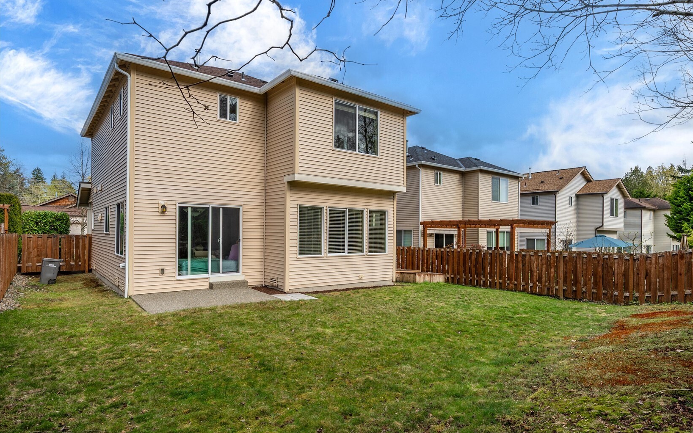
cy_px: 232
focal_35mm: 19
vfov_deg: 62.1
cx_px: 358
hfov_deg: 88.0
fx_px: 359
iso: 80
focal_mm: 18
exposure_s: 1/125
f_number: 9
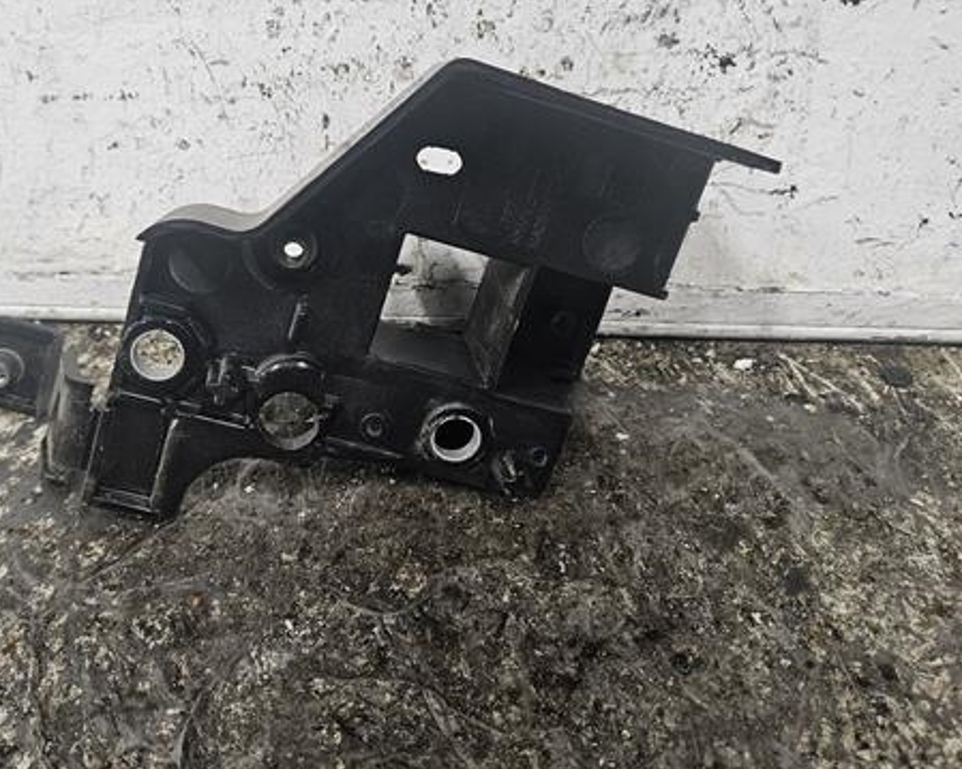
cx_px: 362
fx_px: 911
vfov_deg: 45.7
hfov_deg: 55.0
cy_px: 341
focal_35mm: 32
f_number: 1.8
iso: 400
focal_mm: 5.4
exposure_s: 1/100
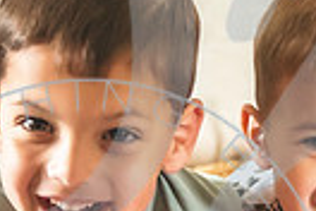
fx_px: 1308
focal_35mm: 149
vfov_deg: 9.2
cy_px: 123
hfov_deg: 13.8
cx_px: 208
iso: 1600
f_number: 2.8
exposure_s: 1/200
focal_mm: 34
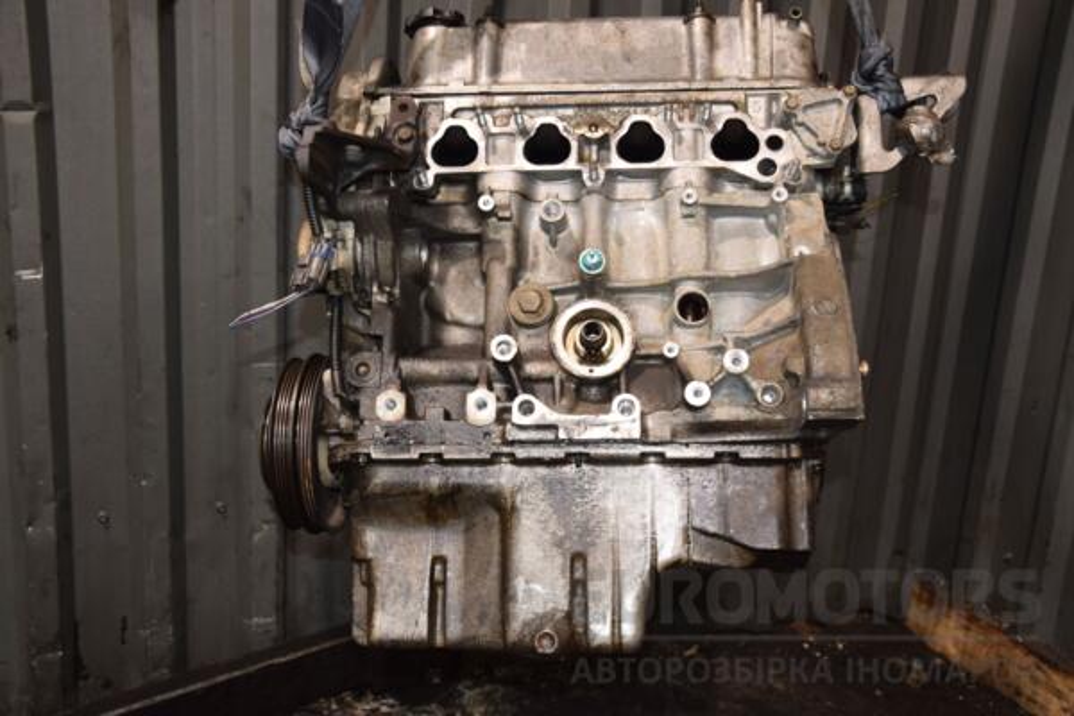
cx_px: 537
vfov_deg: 35.5
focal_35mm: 38
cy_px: 358
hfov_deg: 51.3
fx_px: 1119
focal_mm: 25
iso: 800
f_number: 5
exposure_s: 1/60
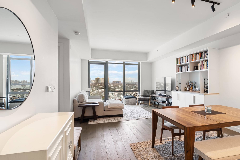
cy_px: 82
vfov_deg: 64.6
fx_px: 127
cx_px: 137
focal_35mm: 19
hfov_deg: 86.4
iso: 100
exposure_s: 1/13
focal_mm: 16
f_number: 8
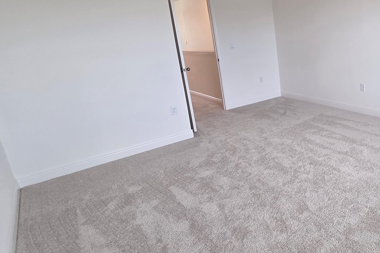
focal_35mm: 25
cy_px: 97
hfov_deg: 61.6
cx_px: 333
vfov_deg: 50.9
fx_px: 264
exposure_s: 1/120
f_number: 2.2
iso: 125
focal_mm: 2.2
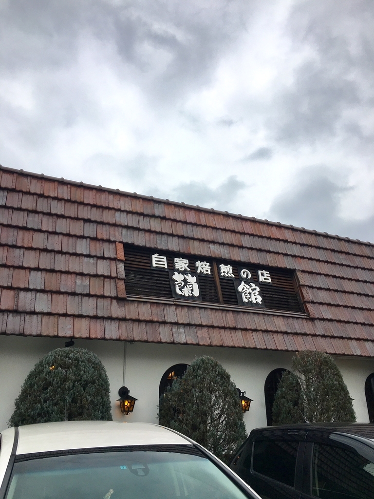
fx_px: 418
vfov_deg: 61.7
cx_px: 187
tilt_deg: +21.8
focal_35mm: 29
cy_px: 250
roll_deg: -0.2
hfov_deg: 48.2
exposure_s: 1/534
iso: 25
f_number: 2.2
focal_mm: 4.15
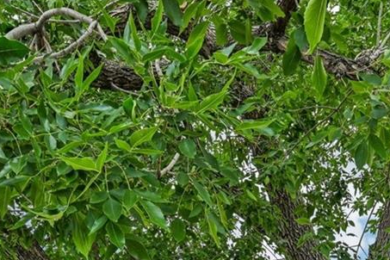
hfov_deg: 36.4
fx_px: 593
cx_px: 202
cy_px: 457
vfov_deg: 19.2
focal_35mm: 55
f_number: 10
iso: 64
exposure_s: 1/25
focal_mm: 15.5
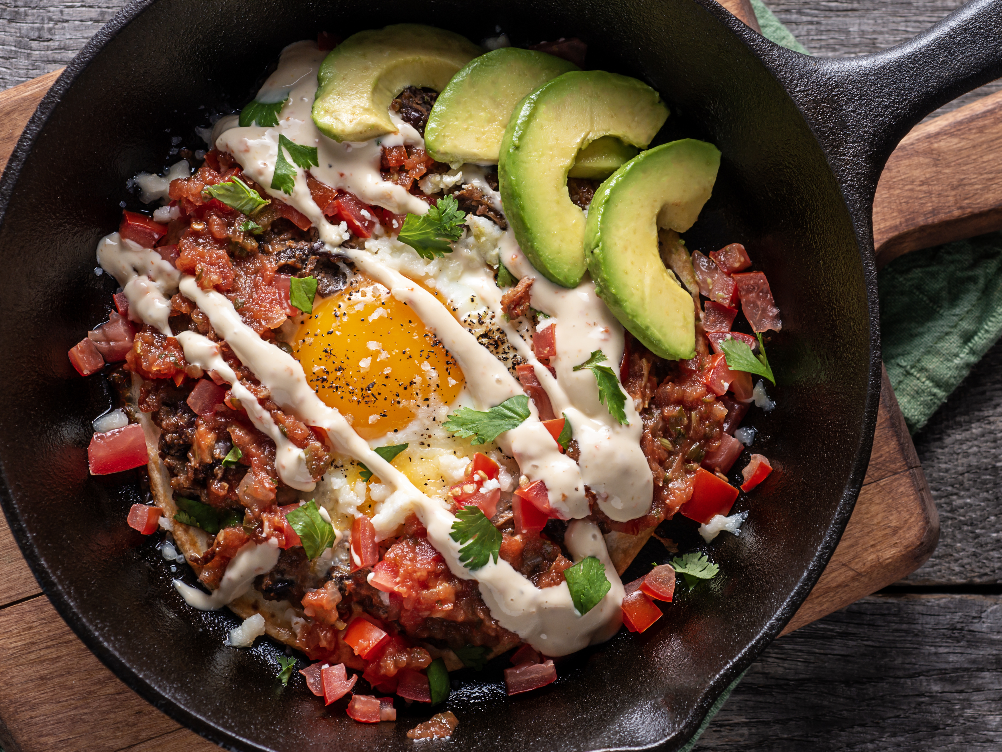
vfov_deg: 15.7
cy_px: 380
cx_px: 697
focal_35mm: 94
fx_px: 2721
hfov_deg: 20.8
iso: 250
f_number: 10
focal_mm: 60
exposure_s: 1/160
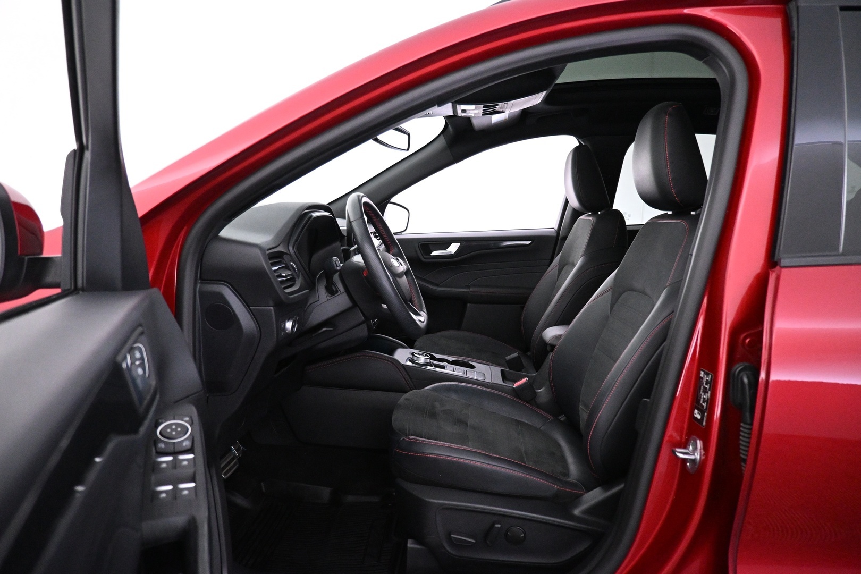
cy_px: 287
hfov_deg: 73.7
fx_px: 574
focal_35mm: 24
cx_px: 430
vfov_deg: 53.1
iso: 4000
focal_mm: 16
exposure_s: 1/60
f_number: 3.5
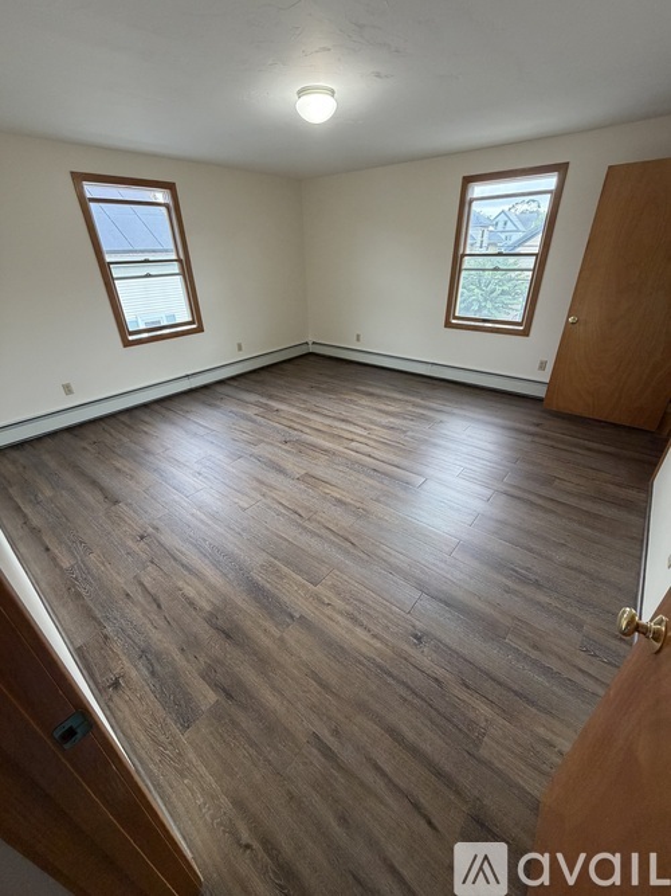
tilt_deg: -29.5
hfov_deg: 85.7
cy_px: 448
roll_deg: +0.5
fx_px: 362
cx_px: 336
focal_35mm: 14
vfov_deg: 102.1
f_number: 2.2
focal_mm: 2.22
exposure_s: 1/120
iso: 250
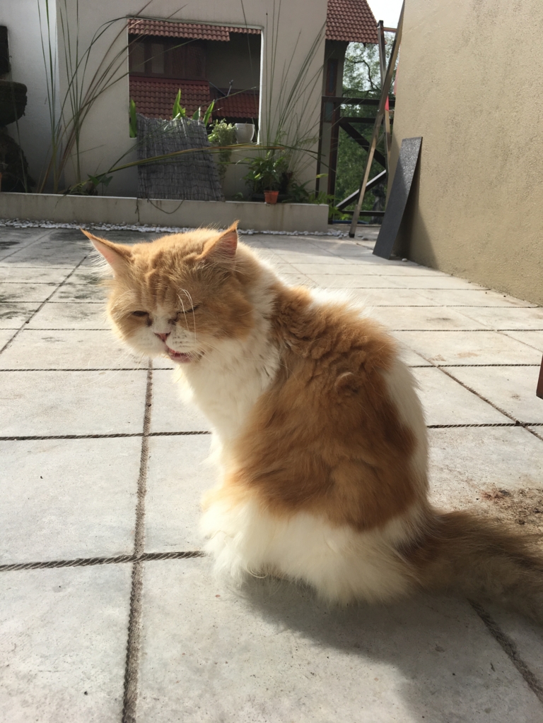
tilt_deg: -16.4
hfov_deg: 48.2
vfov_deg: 61.7
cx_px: 272
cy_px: 362
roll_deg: -3.7
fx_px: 607
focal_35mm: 29
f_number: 2.2
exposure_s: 1/1083
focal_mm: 4.15
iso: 25
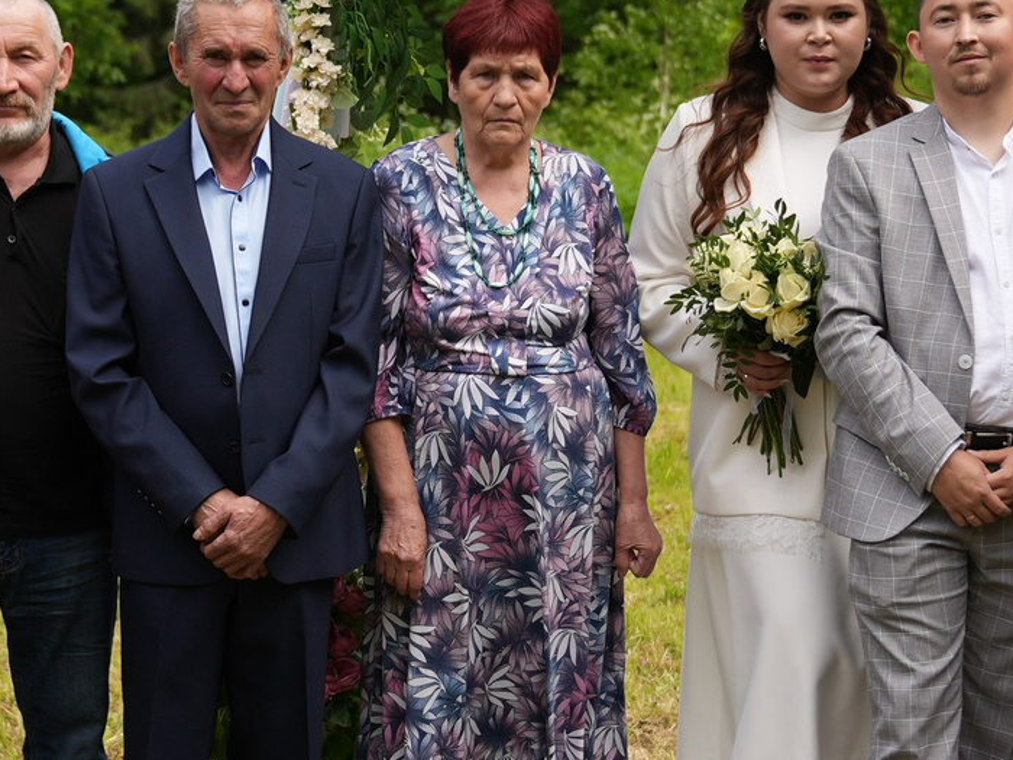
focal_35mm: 102
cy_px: 451
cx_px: 512
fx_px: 2985
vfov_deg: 14.5
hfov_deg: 19.3
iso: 160
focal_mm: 29
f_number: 2.8
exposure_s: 1/1250
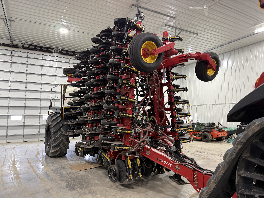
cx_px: 132
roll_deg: +0.0
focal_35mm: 24
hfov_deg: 71.6
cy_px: 99
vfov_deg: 56.8
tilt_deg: +4.8
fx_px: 183
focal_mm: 6.76
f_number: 1.78
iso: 200
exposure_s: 1/60
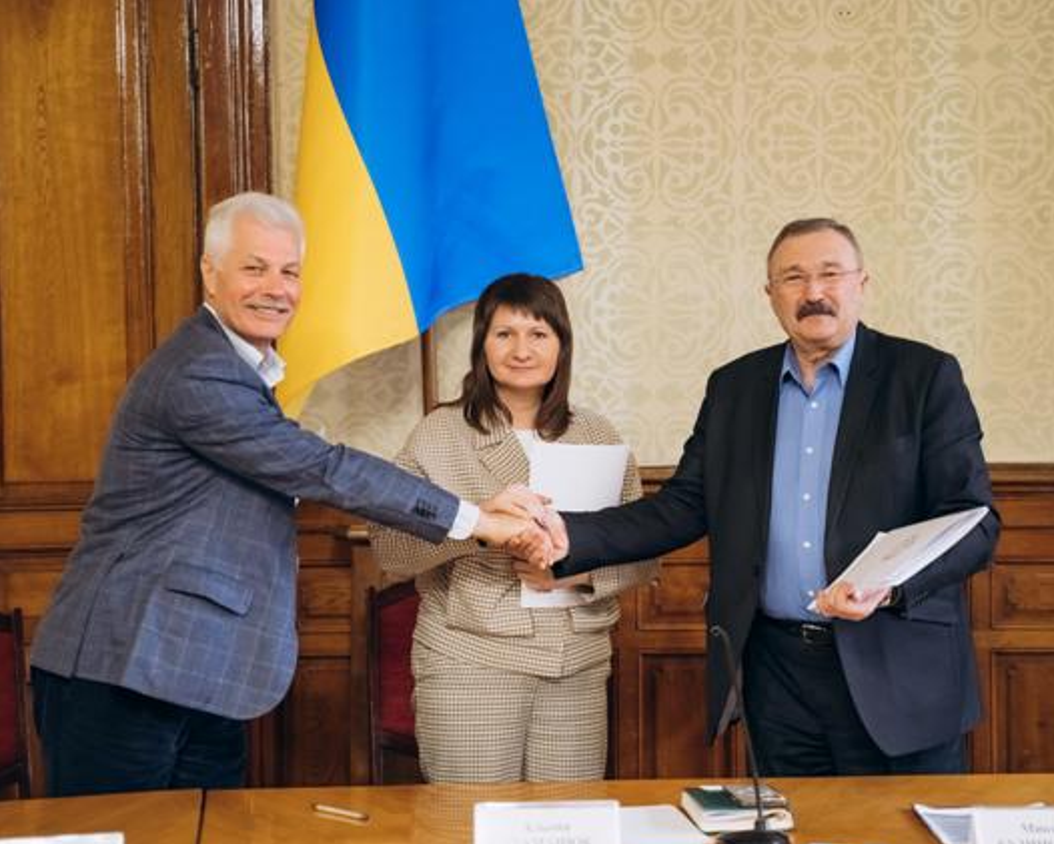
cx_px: 543
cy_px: 424
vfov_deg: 23.9
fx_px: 1997
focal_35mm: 64
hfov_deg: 29.6
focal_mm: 56
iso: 1600
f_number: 2.8
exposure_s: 1/160
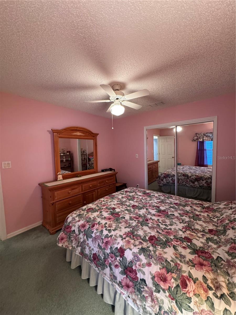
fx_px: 127
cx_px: 118
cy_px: 158
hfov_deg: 85.7
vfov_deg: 102.1
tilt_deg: -4.3
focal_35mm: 14
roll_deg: +1.9
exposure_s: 1/60
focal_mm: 2.22
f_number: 2.2
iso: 400
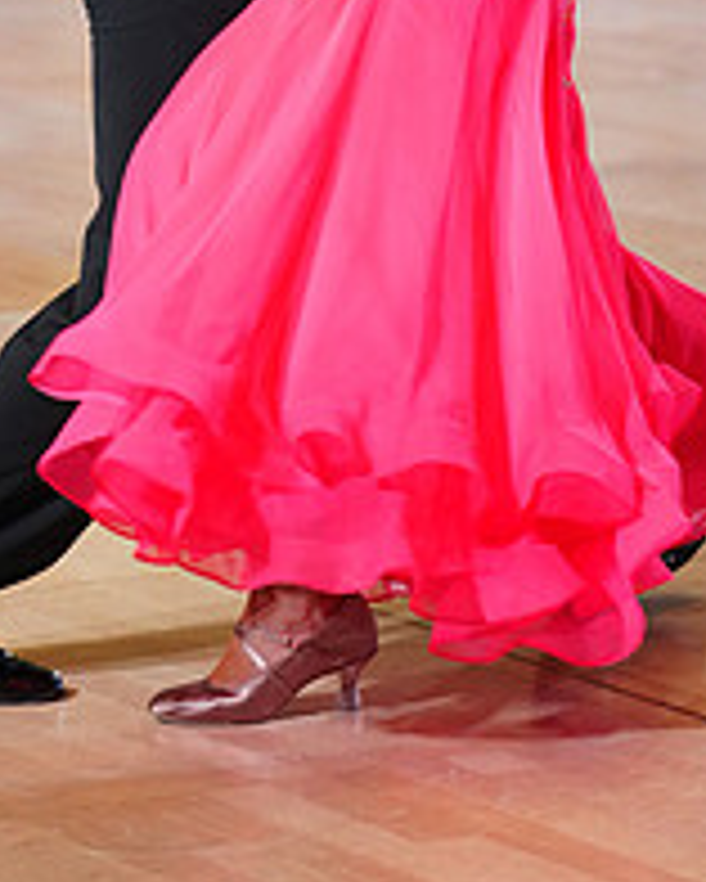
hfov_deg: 6.7
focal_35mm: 231
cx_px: 133
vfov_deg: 8.2
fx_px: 6029
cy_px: -346
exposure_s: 1/400
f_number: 2.8
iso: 2000
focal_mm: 83
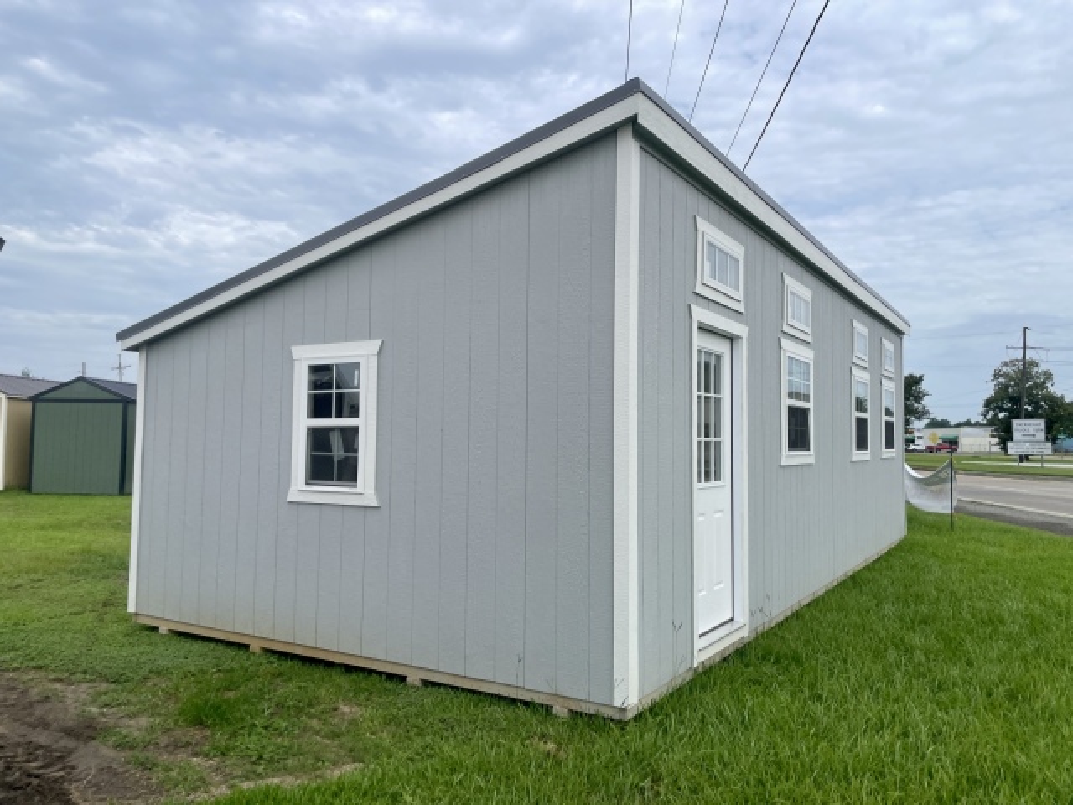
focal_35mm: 26
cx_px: 536
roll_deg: -0.3
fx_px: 806
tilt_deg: +6.1
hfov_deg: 67.3
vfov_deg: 53.1
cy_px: 402
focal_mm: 4.2
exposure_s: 1/3205
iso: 32
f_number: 1.6
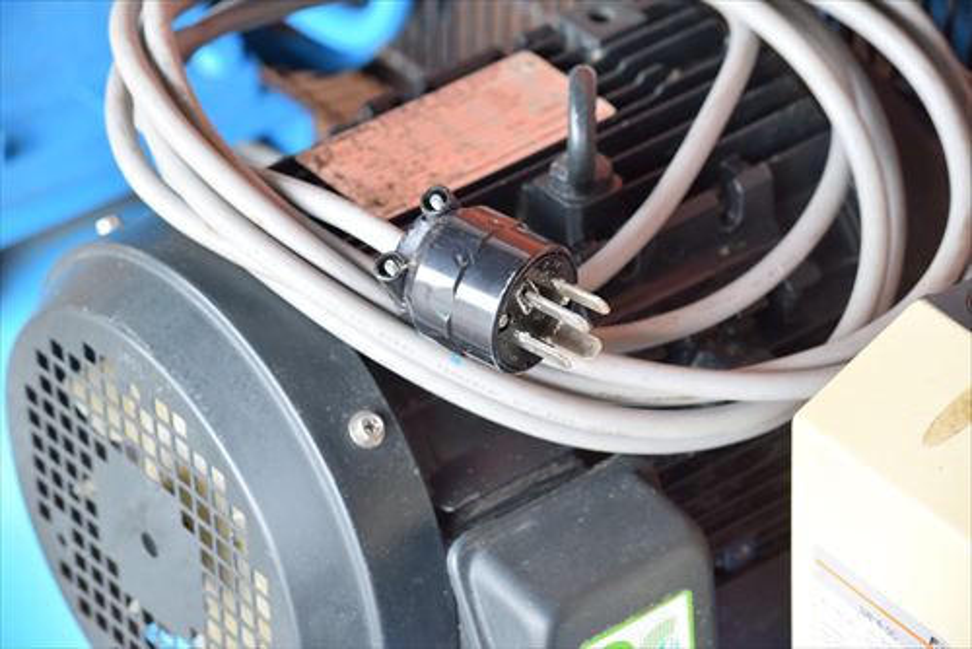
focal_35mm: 120
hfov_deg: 17.1
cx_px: 486
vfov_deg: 11.4
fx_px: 3242
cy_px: 324
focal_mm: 80
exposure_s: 1/320
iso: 1250
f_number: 6.3
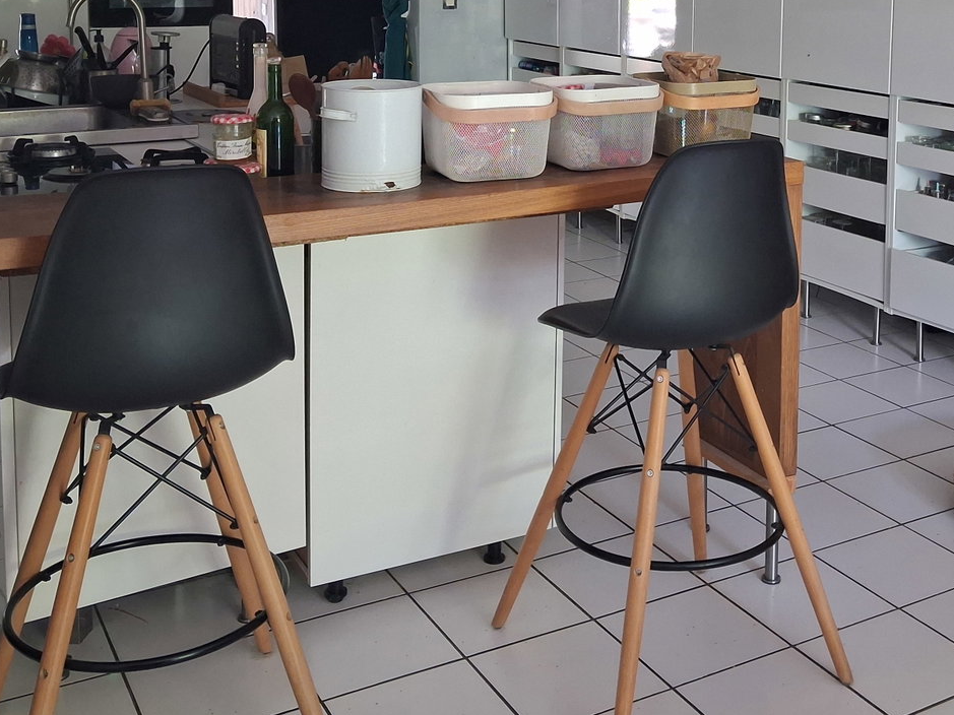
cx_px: 612
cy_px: 108
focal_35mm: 46
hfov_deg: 40.9
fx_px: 1268
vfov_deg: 30.5
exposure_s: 1/25
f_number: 1.8
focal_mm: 4
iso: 500
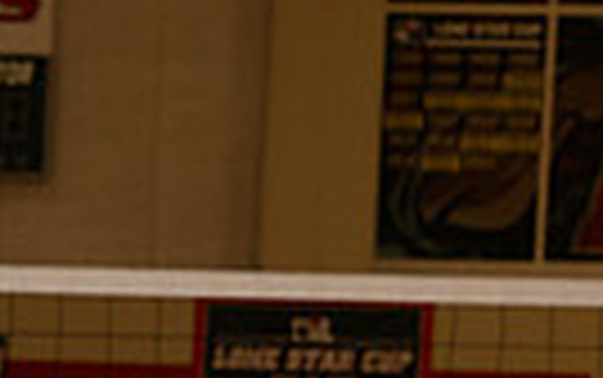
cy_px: 990
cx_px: -54
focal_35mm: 178
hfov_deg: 11.6
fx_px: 2928
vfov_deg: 6.9
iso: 1250
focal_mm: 52
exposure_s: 1/250
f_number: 8
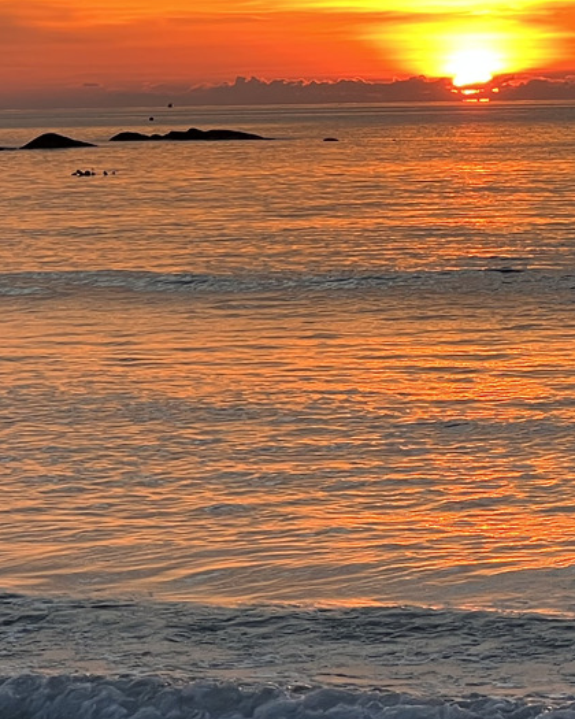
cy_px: 477
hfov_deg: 6.8
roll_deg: +1.1
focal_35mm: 229
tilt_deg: -4.1
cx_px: 338
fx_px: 4871
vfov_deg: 8.4
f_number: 2.8
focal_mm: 9
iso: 50
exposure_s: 1/122
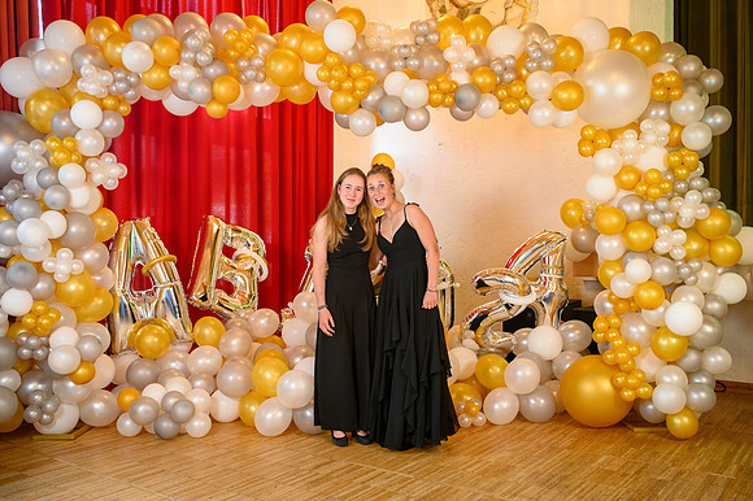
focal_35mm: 35
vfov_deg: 37.8
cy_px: 250
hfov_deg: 54.5
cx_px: 376
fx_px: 732
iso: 1250
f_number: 3.5
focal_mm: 35
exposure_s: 1/100
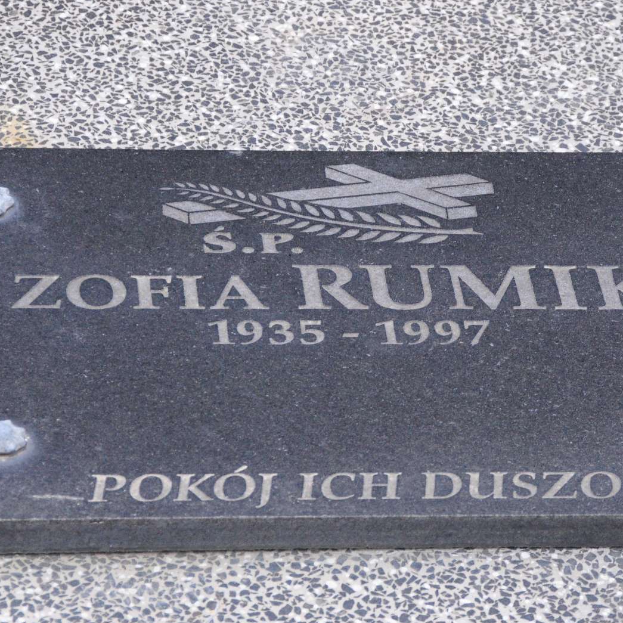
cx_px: 377
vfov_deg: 10.8
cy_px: 316
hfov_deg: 10.8
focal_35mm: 162
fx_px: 3299
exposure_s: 1/160
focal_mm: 62
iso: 640
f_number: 7.1
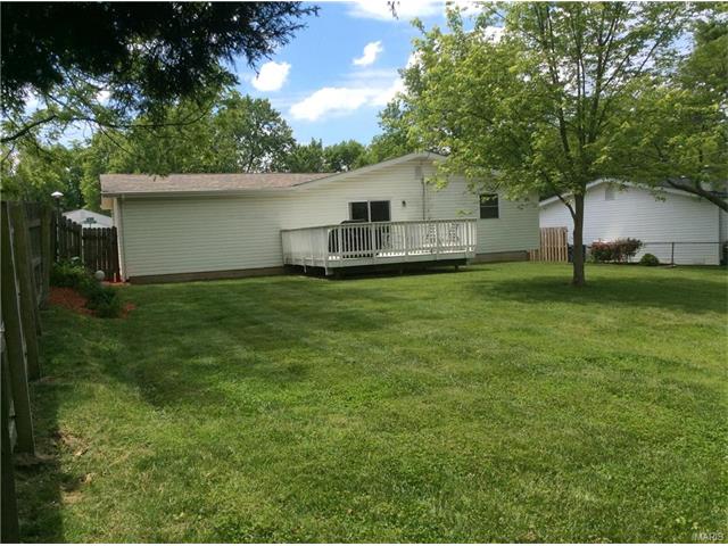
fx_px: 673
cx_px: 364
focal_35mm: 32
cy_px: 273
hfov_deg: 56.8
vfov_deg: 44.2
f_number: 2.4
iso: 32
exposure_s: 1/1167
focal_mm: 3.3
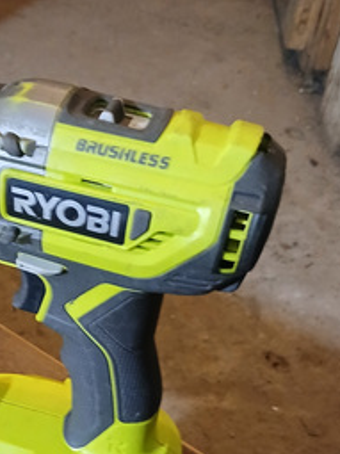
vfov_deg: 36.8
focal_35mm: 51
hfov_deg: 28.1
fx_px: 668
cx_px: 86
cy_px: 329
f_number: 1.8
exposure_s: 1/20
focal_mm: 3.98
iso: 640
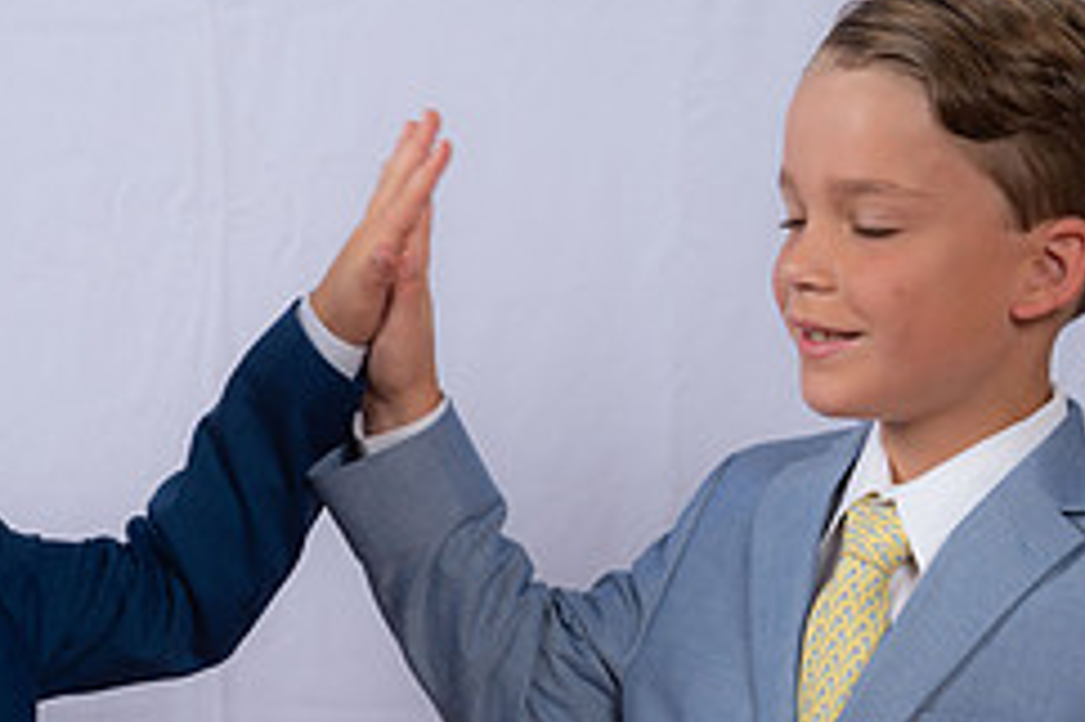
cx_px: 417
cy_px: 762
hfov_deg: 15.5
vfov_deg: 10.3
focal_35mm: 132
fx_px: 3975
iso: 250
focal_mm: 55
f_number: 8
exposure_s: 1/160
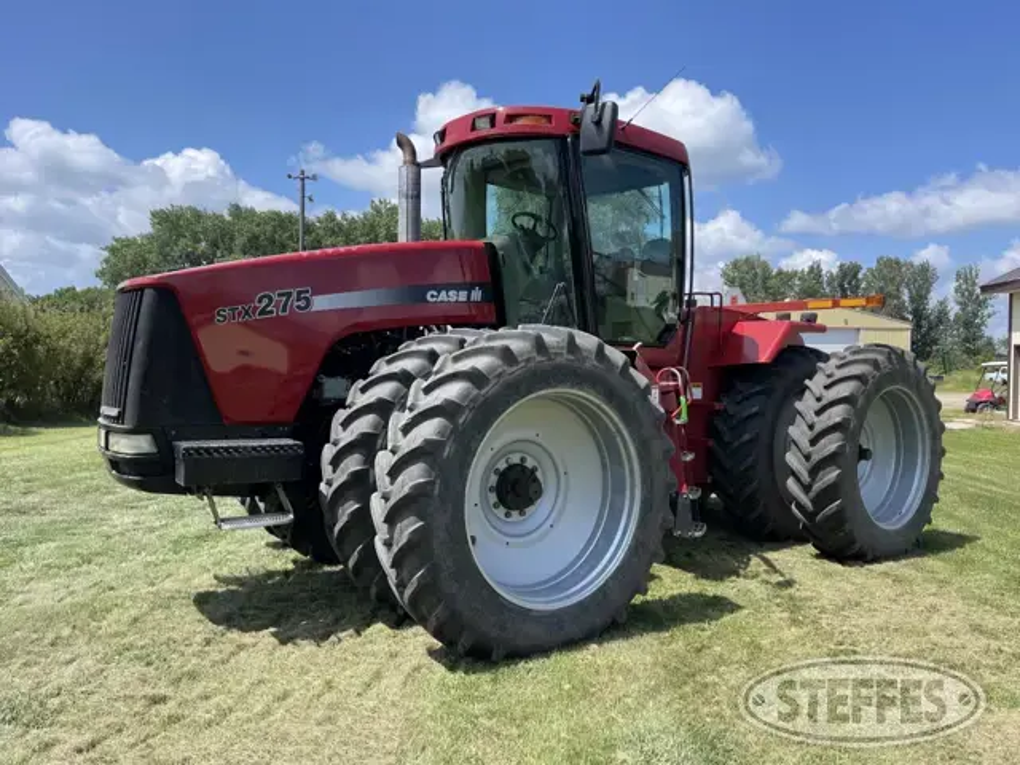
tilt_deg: -2.0
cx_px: 510
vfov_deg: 53.1
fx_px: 766
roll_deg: -1.2
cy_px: 382
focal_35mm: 26
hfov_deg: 67.3
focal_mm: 5.1
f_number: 1.6
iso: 32
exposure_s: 1/2203
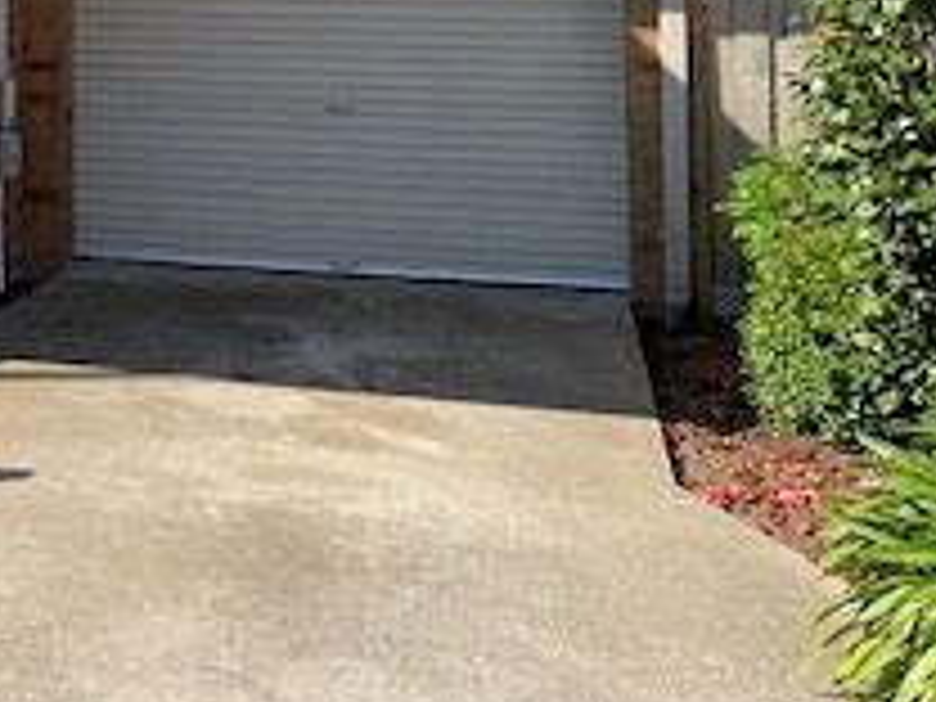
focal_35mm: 80
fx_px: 2163
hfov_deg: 22.1
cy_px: -171
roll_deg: -0.6
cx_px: -252
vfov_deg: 17.5
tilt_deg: +6.8
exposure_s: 1/1524
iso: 32
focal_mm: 4.25
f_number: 1.8
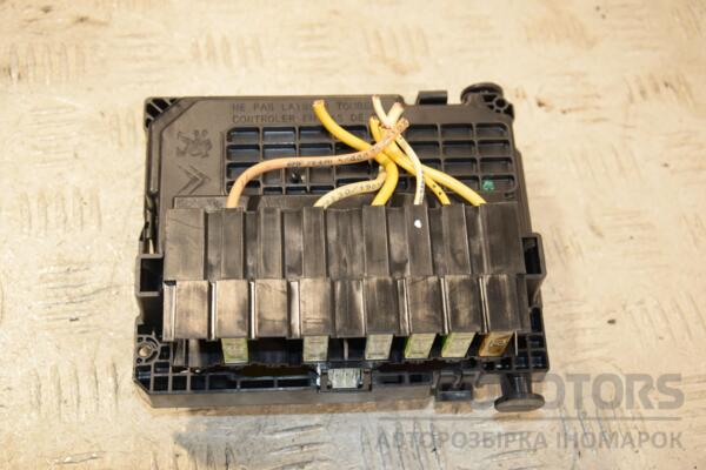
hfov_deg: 35.1
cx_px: 353
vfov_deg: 23.8
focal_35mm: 57
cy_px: 235
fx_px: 1118
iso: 800
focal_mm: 38
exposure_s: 1/200
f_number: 6.3
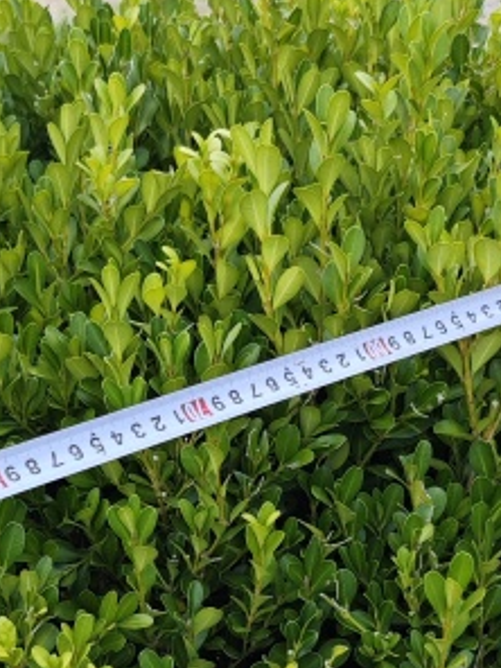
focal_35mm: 83
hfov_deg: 17.6
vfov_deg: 21.9
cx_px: 77
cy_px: 786
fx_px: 1602
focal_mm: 6.55
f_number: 1.6
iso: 50
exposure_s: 1/982
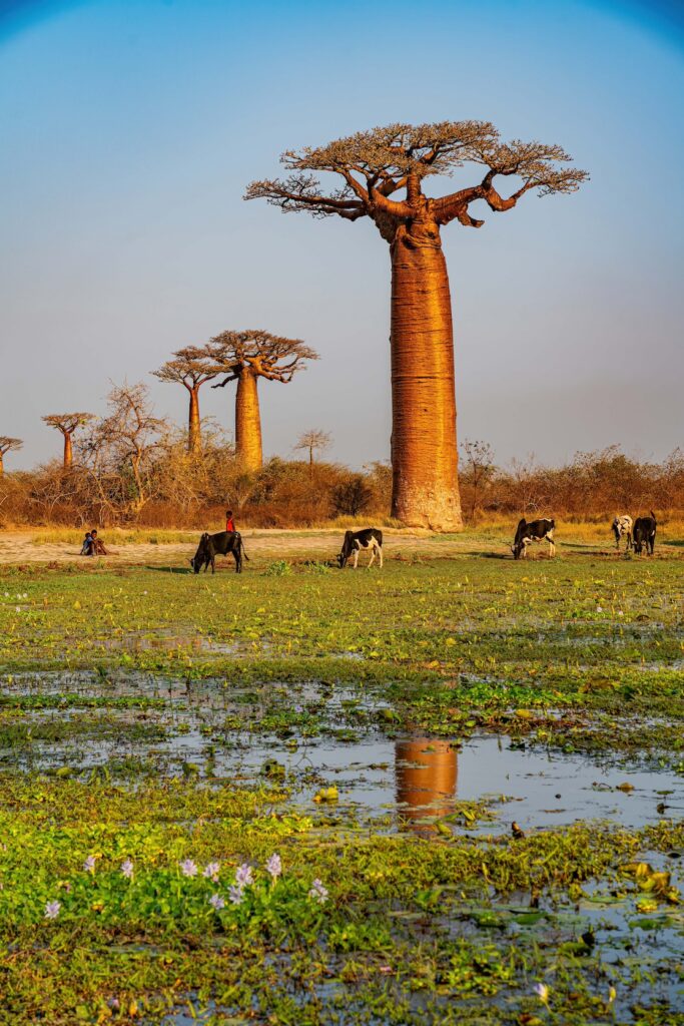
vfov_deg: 24.8
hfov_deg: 16.7
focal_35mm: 82
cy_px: 513
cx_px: 342
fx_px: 2336
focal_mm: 82
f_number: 8
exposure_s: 1/160
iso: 100
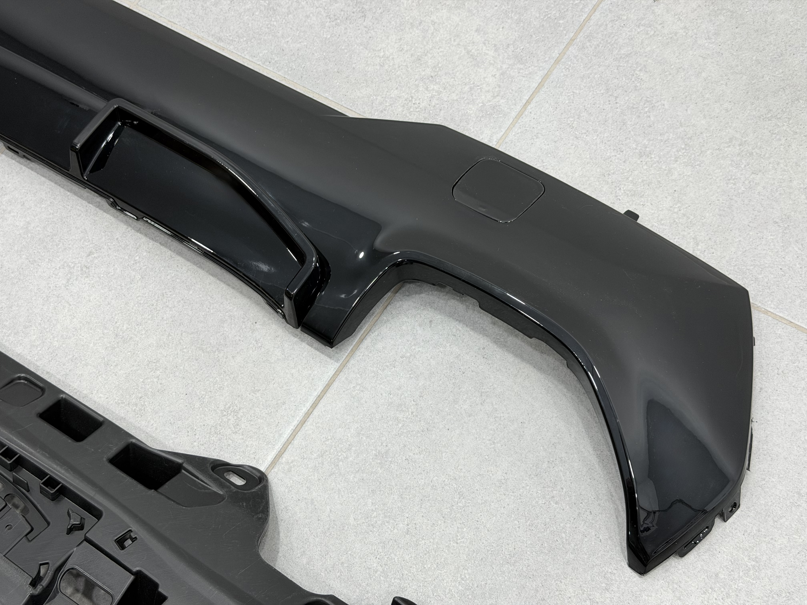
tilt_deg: -61.5
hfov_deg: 39.7
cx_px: 404
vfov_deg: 30.3
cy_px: 302
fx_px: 1119
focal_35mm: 48
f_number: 1.78
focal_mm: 6.76
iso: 50
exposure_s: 1/179
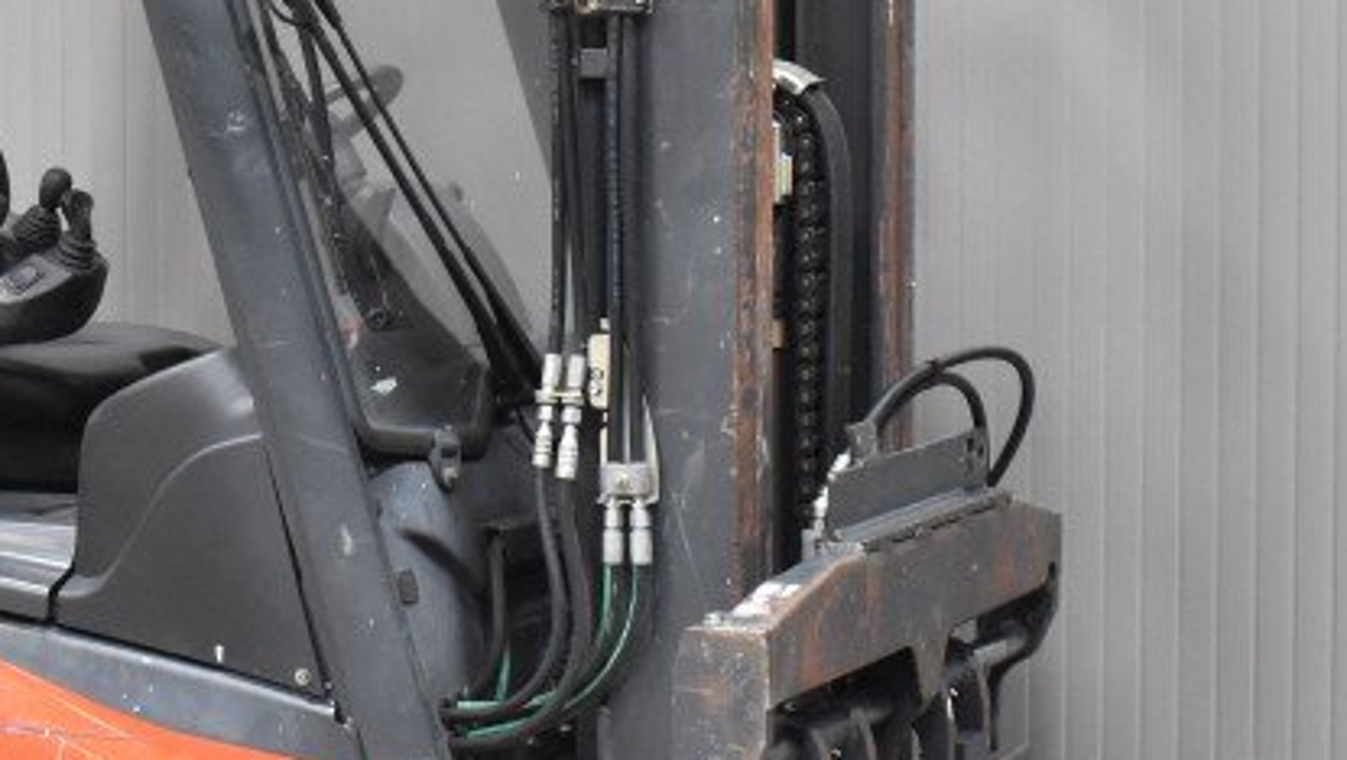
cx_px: 354
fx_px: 4057
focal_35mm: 114
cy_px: 224
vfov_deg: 10.7
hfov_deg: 18.7
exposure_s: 1/25
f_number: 5
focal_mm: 25
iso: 1600
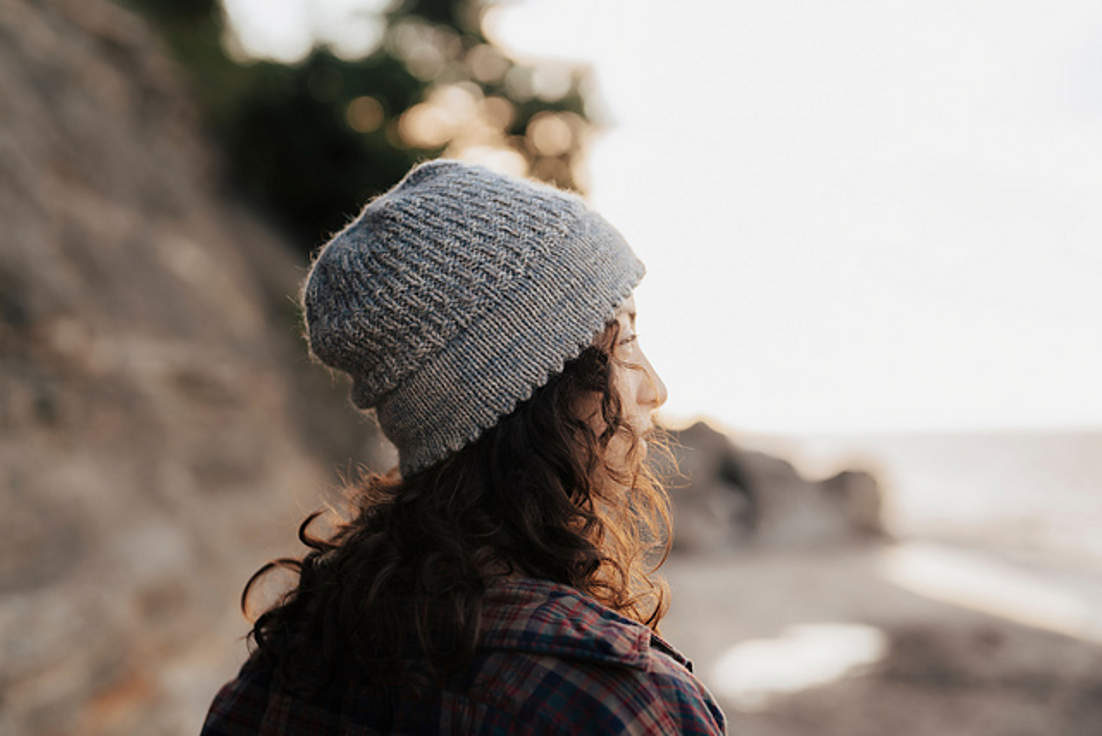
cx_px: 551
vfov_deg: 27.0
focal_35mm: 50
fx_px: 1531
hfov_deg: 39.6
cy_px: 368
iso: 160
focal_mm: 50
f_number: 2
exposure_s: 1/500
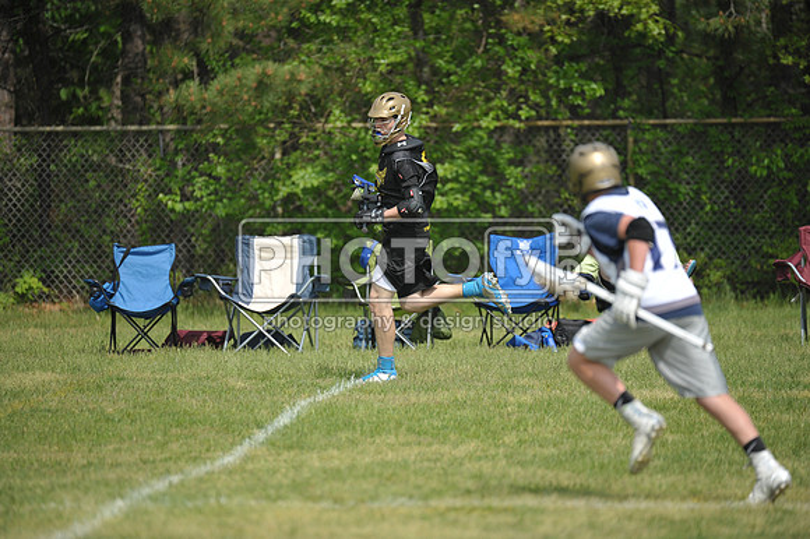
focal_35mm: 350
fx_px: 7870
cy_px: 270
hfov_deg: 5.9
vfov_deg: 3.9
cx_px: 405
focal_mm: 350
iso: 640
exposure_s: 1/3200
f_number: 4
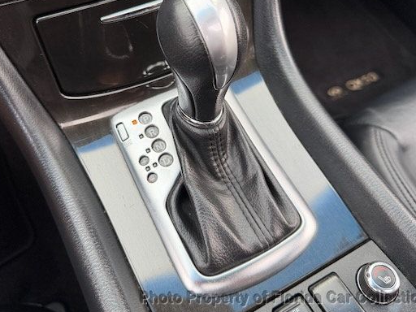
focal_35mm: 30
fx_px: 361
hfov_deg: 59.9
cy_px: 119
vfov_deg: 46.4
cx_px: 195
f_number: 1.78
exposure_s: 1/69
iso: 200
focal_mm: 6.76
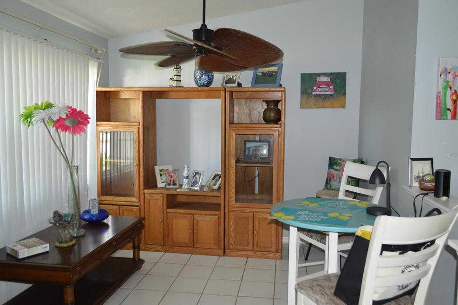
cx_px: 235
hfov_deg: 65.5
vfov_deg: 46.4
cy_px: 155
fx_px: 356
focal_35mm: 28
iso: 1600
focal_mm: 18
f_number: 3.5
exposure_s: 1/60
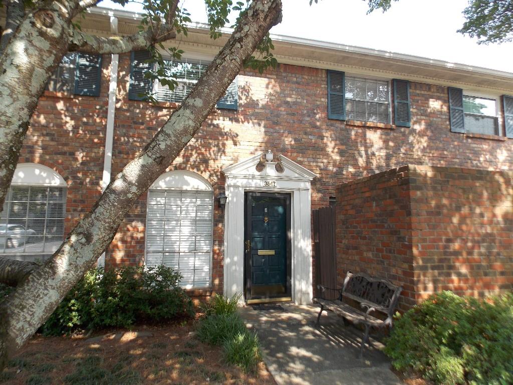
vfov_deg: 58.9
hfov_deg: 73.9
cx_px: 256
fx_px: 341
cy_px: 192
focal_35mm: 23
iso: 80
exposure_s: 1/160
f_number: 3.1
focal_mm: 4
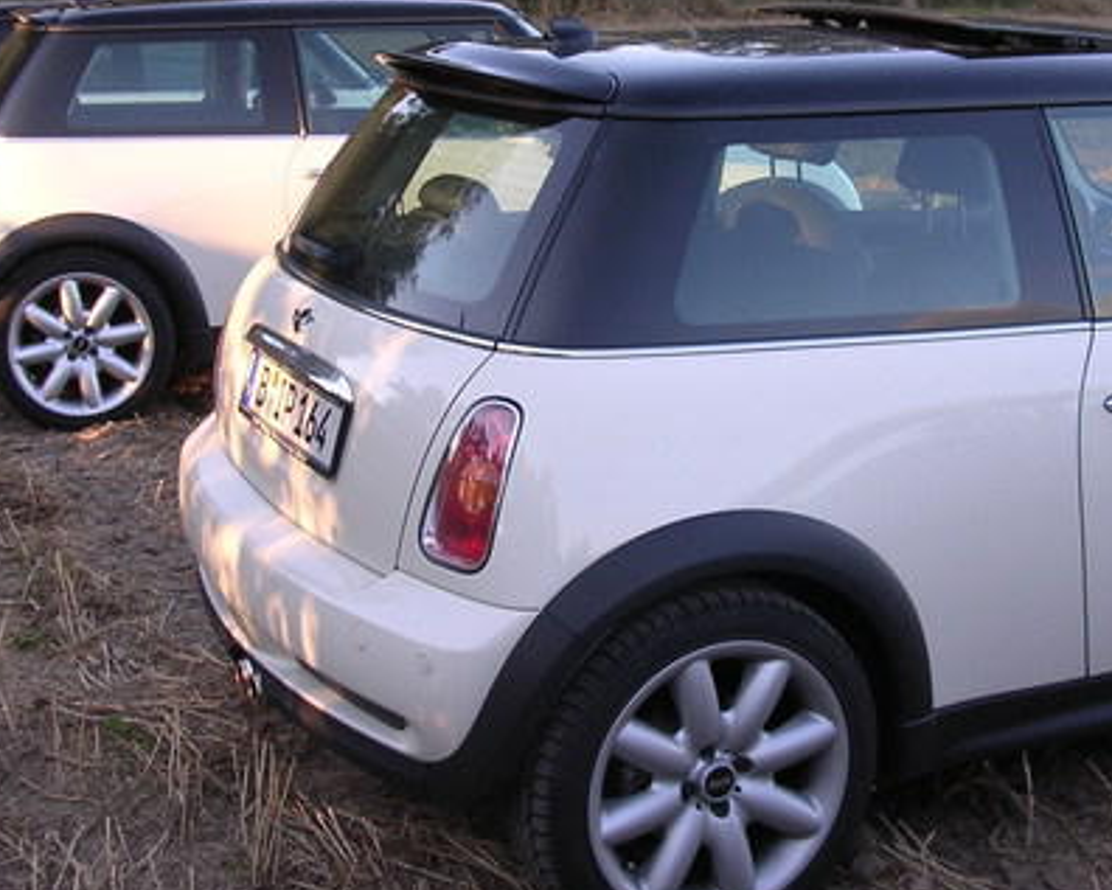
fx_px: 1975
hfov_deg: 31.3
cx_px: 674
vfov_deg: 25.3
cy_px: 323
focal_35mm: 60
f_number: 2.8
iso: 100
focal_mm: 5.8
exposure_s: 1/89
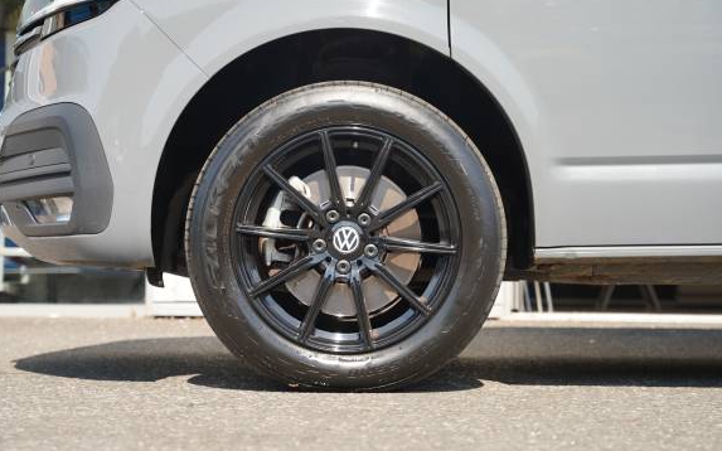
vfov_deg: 17.5
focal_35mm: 74
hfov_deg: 27.7
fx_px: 1465
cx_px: 359
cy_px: 222
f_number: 4
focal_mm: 65.4
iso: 100
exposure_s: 1/160
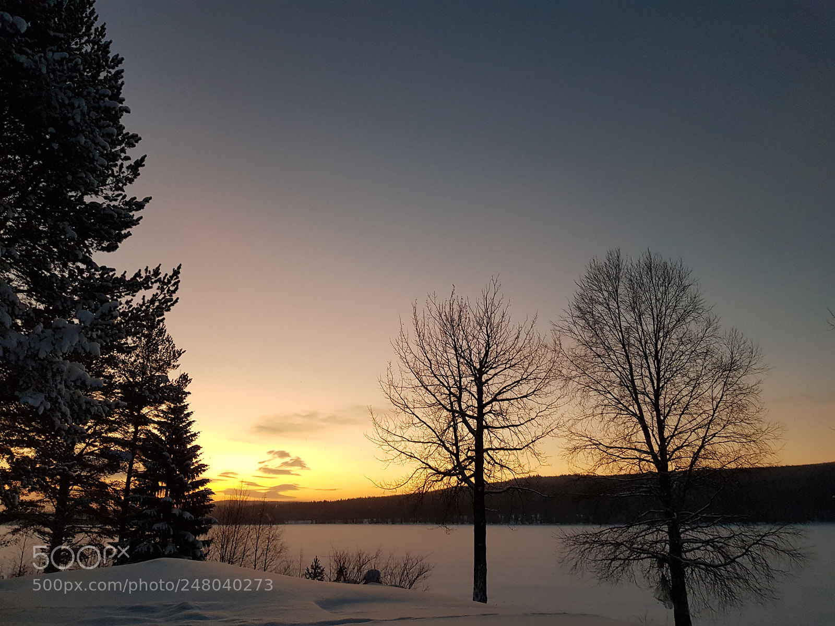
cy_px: 313
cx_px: 418
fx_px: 627
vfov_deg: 53.1
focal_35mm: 26
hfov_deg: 67.3
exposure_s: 1/50
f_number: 1.7
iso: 160
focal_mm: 4.2
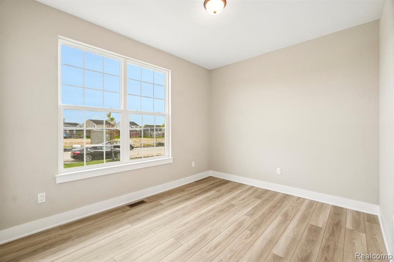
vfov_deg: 77.3
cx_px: 197
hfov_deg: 100.4
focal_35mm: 15
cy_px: 131
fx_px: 164
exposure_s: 1/30
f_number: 8
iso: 125
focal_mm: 10
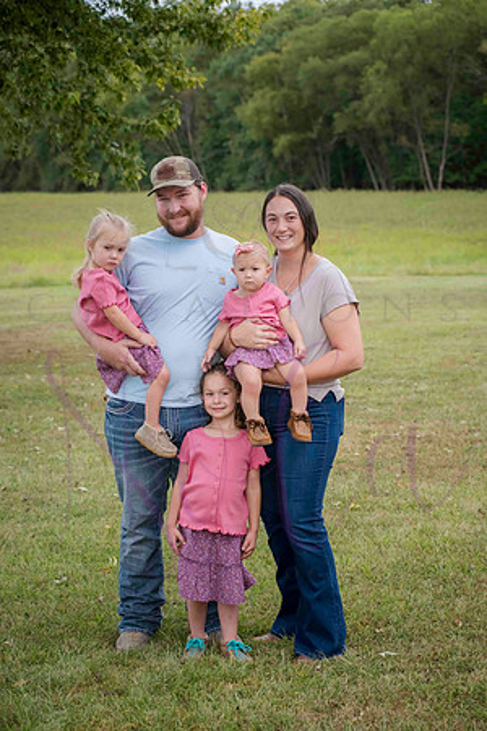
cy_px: 366
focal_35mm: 80
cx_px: 244
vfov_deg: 25.4
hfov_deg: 17.1
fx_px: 1623
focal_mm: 80
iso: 400
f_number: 5.6
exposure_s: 1/400
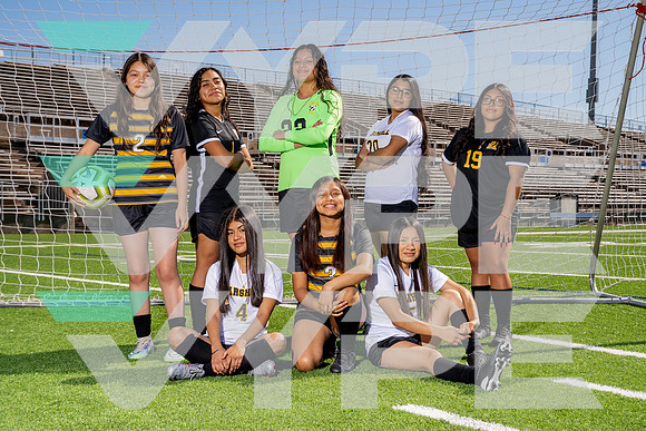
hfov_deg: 38.2
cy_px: 216
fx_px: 933
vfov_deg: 26.0
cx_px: 323
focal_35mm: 52
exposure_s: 1/250
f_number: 8
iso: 100
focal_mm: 52
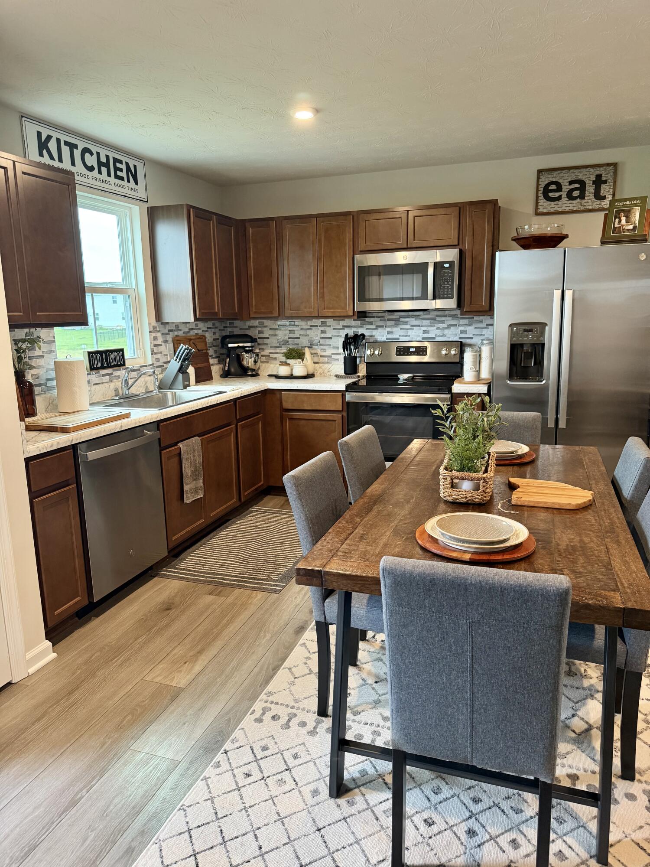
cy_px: 434
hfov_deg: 56.8
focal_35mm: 24
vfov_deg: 71.6
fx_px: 601
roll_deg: +0.0
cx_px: 325
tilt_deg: -11.0
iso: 320
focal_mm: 6.76
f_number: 1.78
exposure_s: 1/60
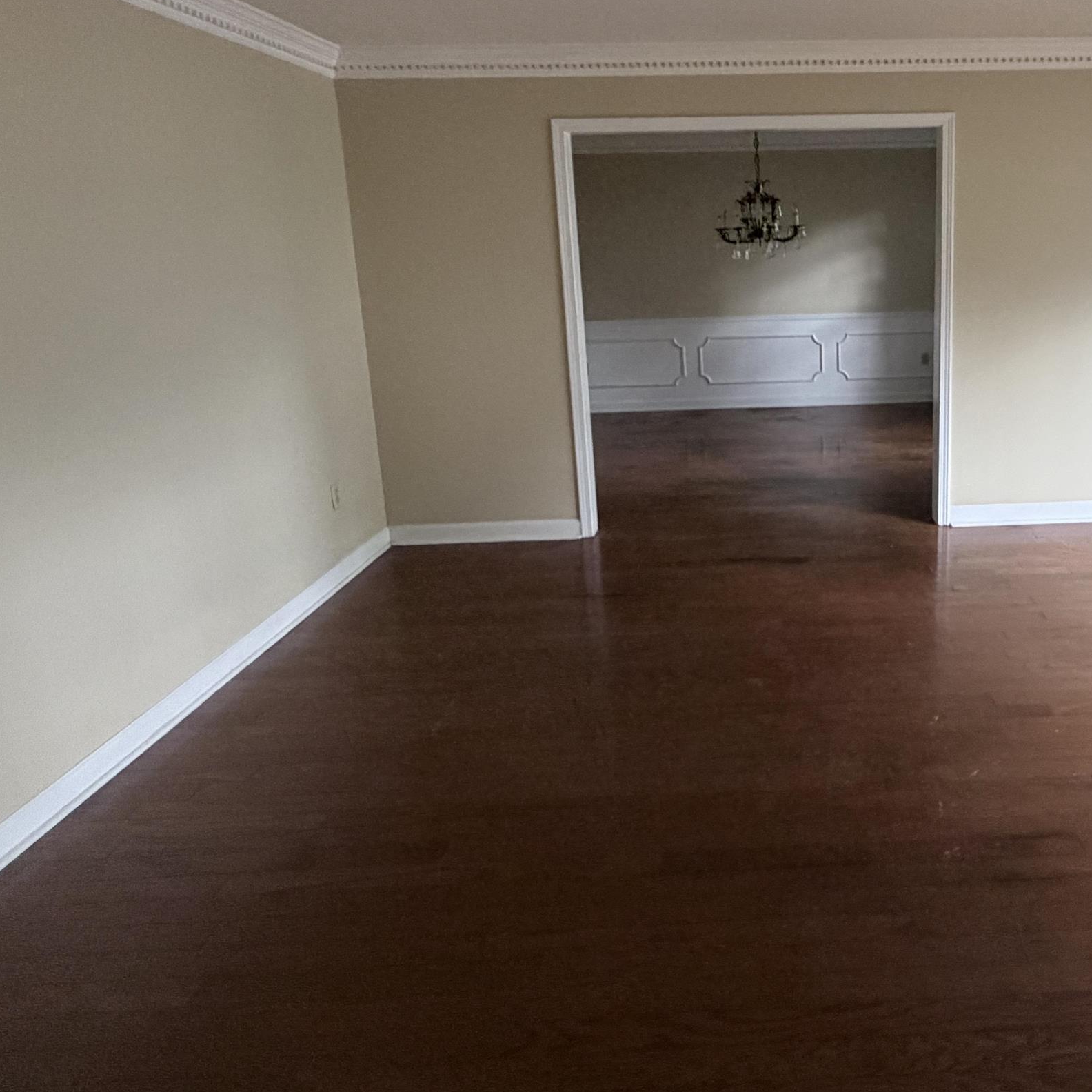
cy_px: 401
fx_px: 857
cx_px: 802
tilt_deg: -11.3
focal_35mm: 24
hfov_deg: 61.8
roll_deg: -1.3
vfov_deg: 64.0
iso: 320
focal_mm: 2.22
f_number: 2.2
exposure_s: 1/105
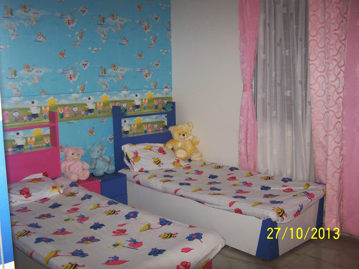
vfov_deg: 37.7
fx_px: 394
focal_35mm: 38
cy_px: 134
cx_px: 180
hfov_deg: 49.0
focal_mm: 6.3
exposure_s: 1/60
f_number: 2.8
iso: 160
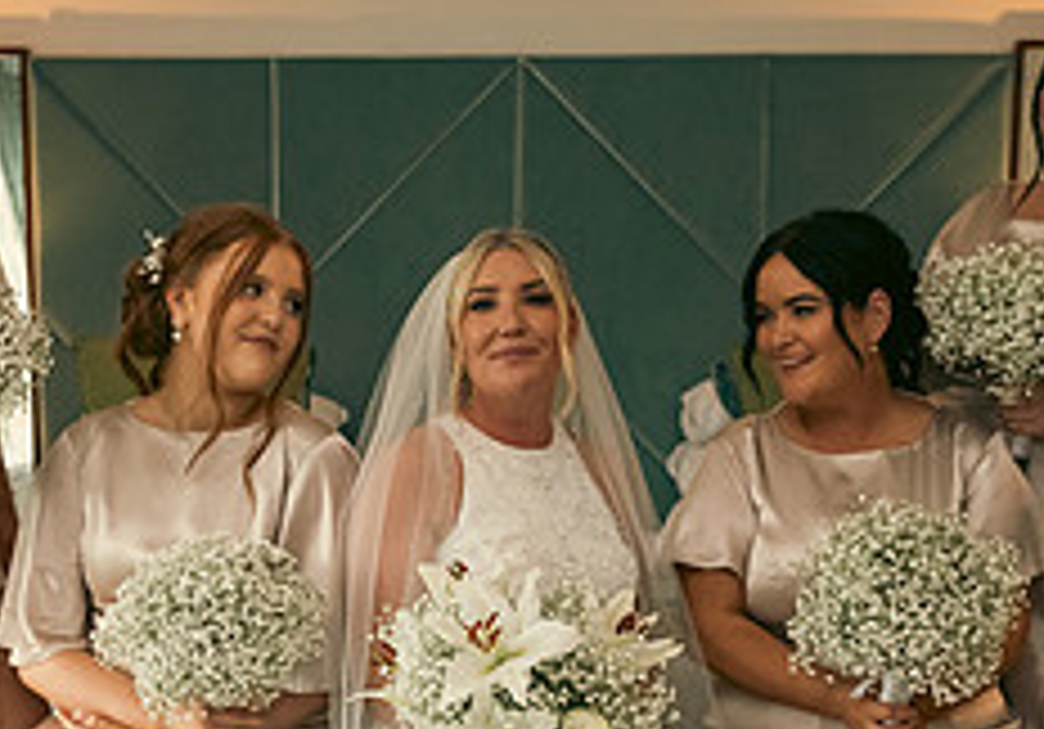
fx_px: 2001
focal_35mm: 68
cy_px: 763
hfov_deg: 29.2
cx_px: 463
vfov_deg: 19.9
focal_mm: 24
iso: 800
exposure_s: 1/160
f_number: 3.5
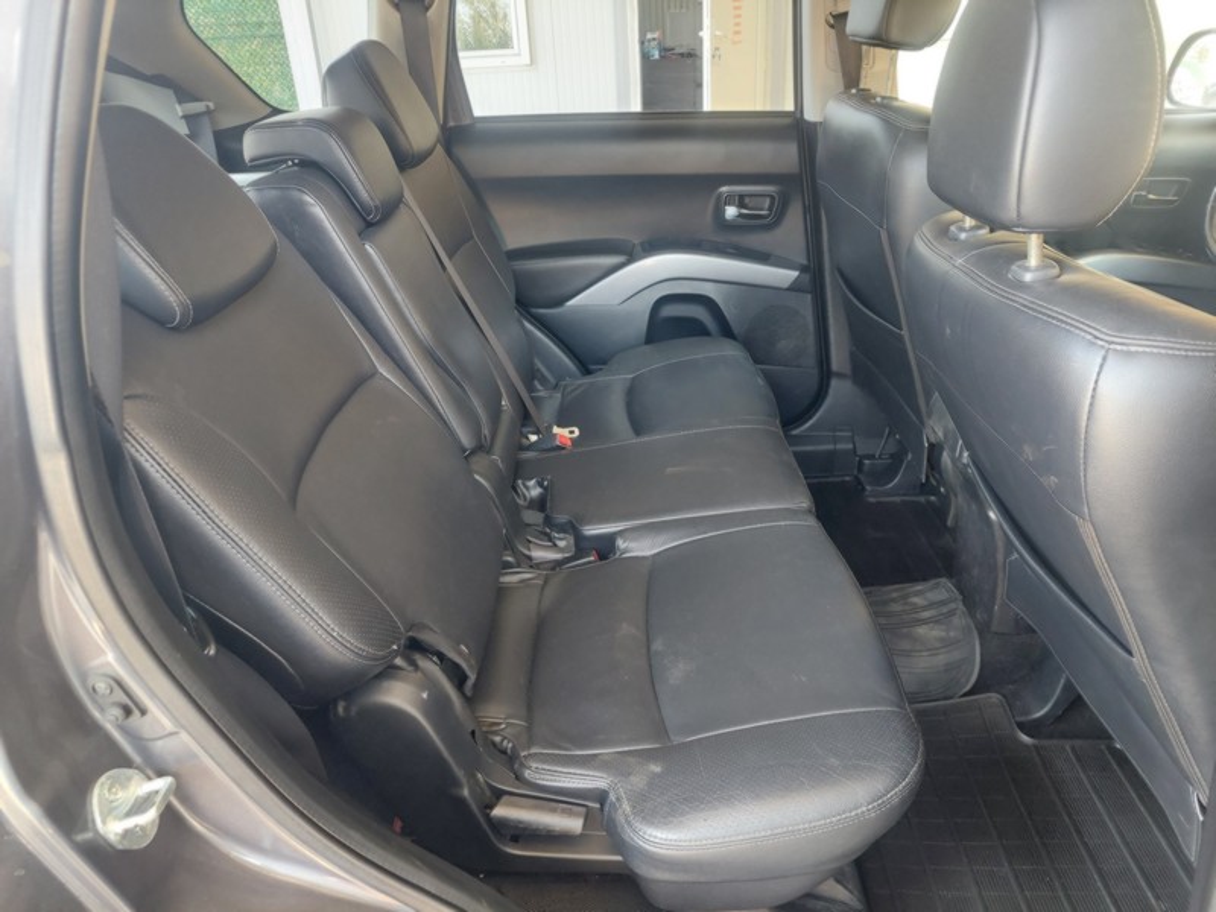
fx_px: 878
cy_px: 456
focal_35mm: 25
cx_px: 608
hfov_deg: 69.4
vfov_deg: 54.9
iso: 500
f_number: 1.8
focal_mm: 5.23
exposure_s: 1/40
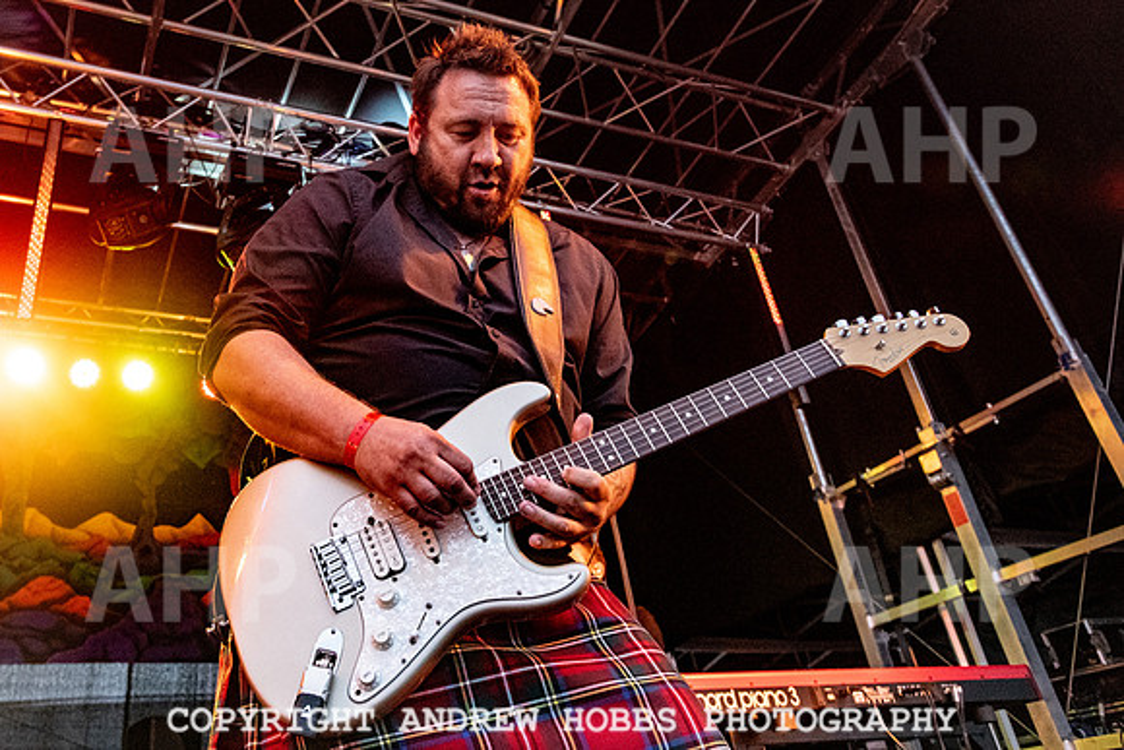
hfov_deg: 60.4
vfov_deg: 42.7
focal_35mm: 31
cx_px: 442
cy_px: 295
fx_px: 954
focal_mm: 24
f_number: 5.6
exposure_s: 1/1000
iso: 8000
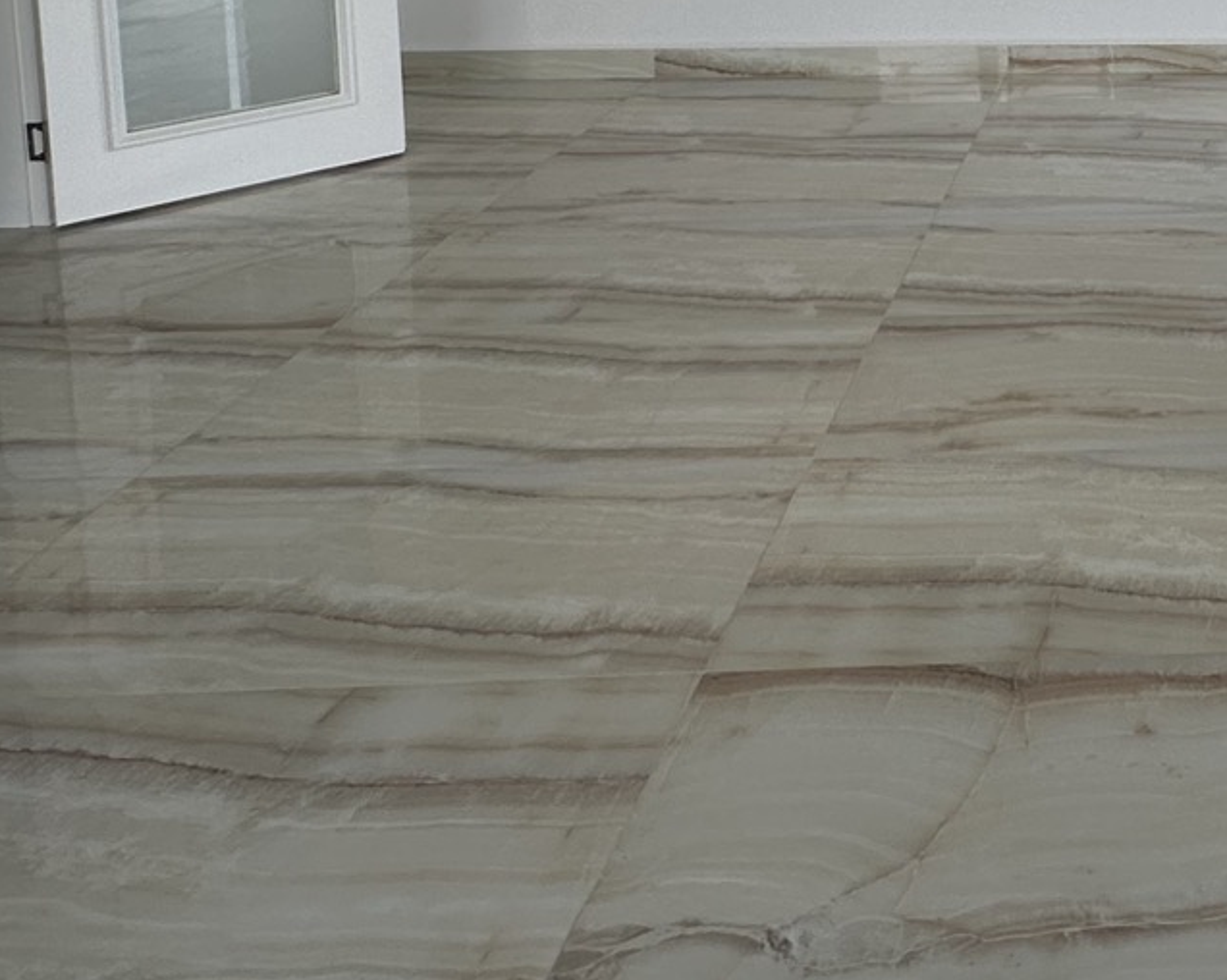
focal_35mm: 43
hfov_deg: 36.3
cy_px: -193
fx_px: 1561
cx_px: 1354
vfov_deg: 29.9
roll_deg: -0.9
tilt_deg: -6.5
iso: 40
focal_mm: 2.22
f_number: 2.2
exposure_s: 1/267
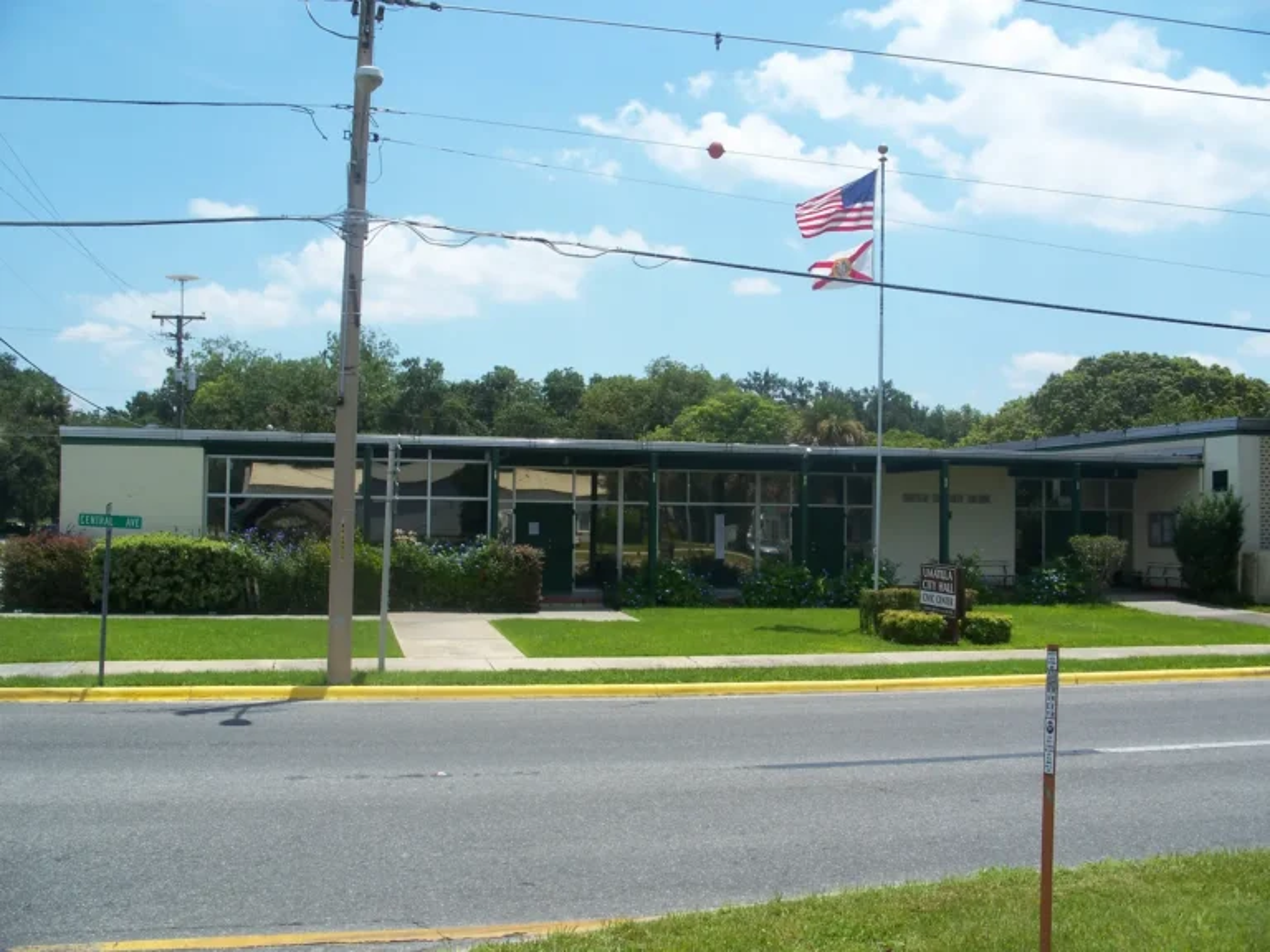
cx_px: 635
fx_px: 1357
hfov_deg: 50.1
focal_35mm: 37
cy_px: 476
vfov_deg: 38.7
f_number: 4
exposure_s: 1/640
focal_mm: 7.8
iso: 64
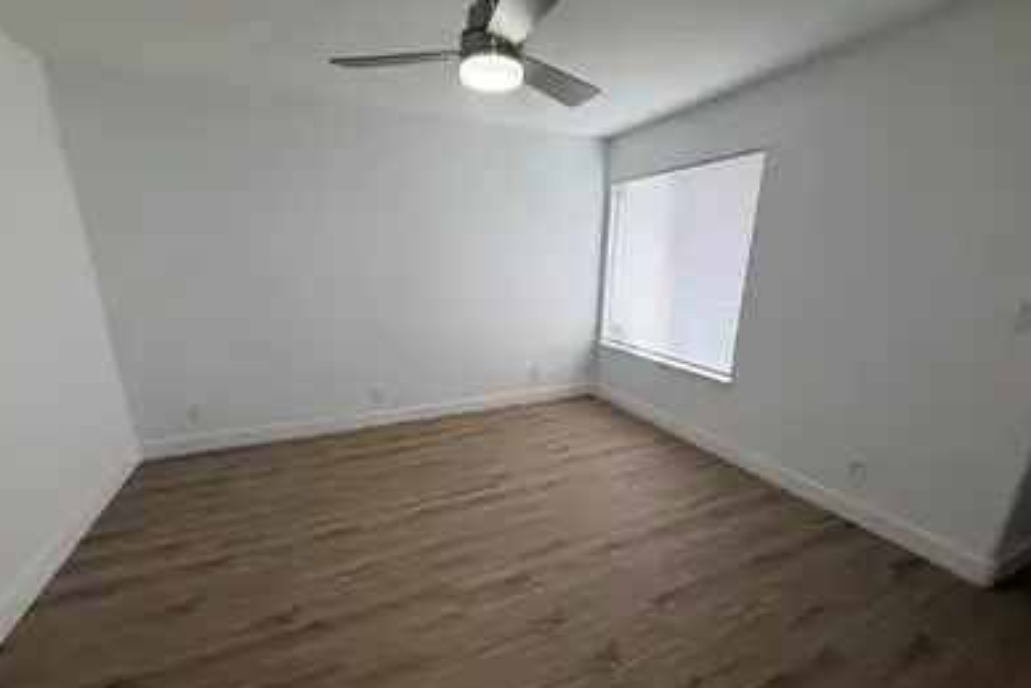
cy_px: 377
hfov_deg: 100.4
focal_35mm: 15
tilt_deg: -17.4
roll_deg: +0.2
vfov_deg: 77.2
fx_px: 430
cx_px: 505
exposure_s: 1/120
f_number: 2.2
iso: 200
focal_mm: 2.22
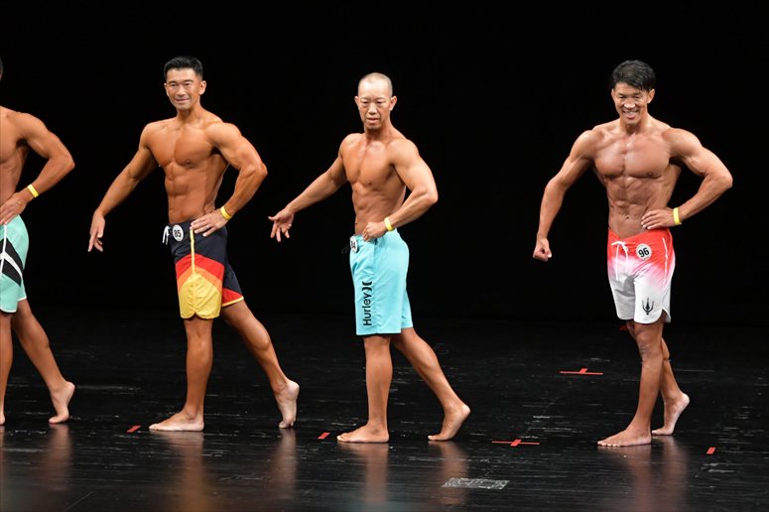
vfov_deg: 5.7
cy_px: 256
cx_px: 384
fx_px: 5124
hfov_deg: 8.6
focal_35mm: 240
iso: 3200
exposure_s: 1/400
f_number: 5.6
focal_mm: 160
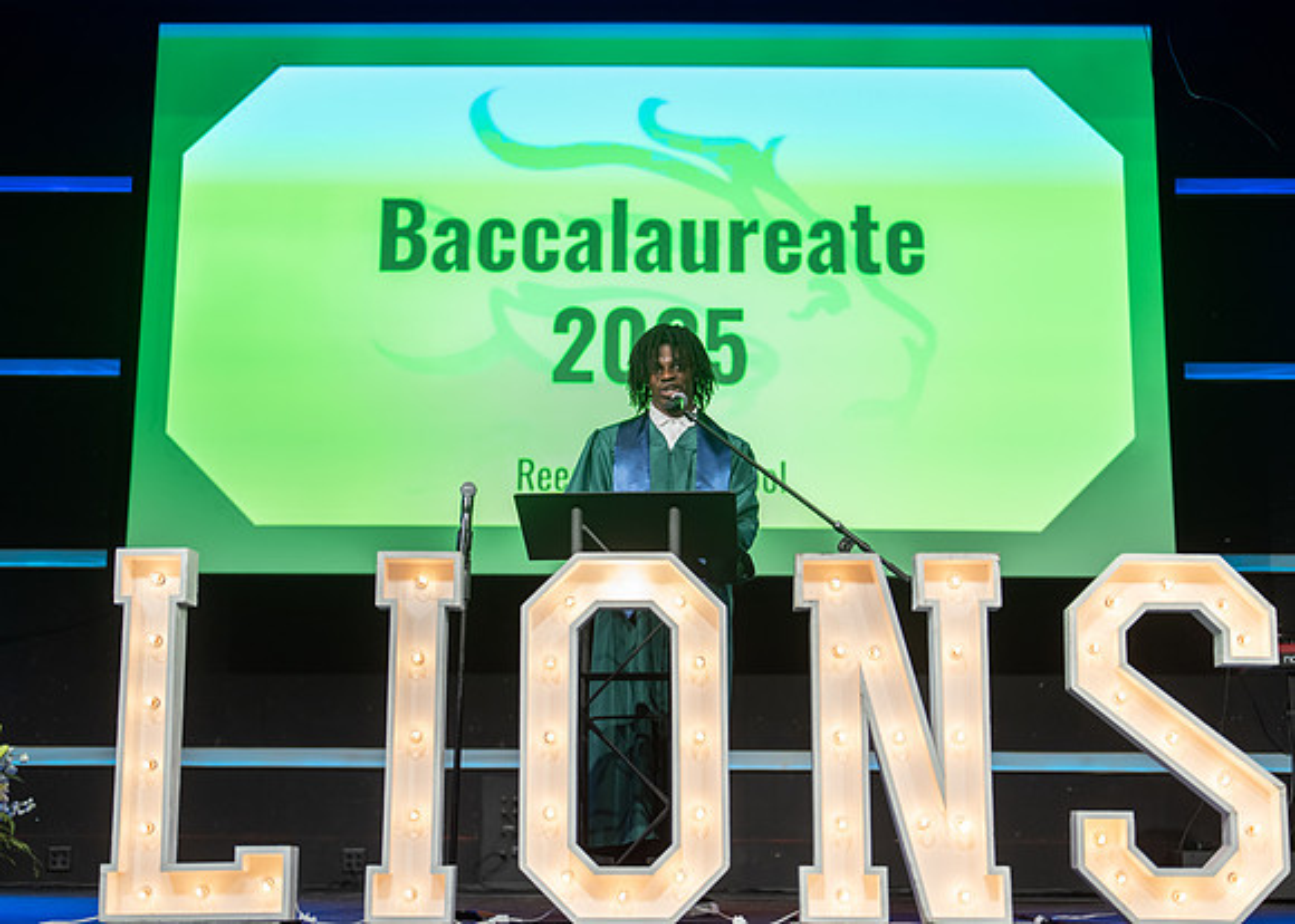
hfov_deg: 36.7
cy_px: 457
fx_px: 1952
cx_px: 671
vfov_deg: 26.6
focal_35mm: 53
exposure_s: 1/400
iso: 500
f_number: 1.2
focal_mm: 50
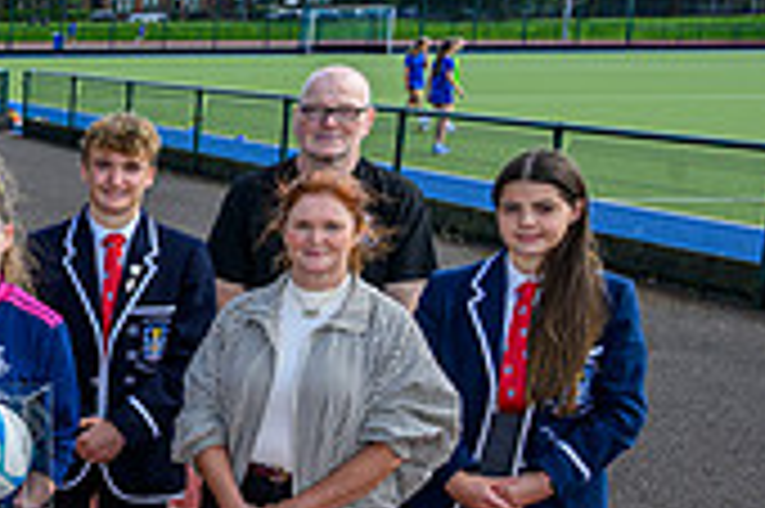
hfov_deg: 19.7
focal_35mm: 82
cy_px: 434
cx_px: -526
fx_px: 1741
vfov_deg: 16.4
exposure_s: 1/125
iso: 200
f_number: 10
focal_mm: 24
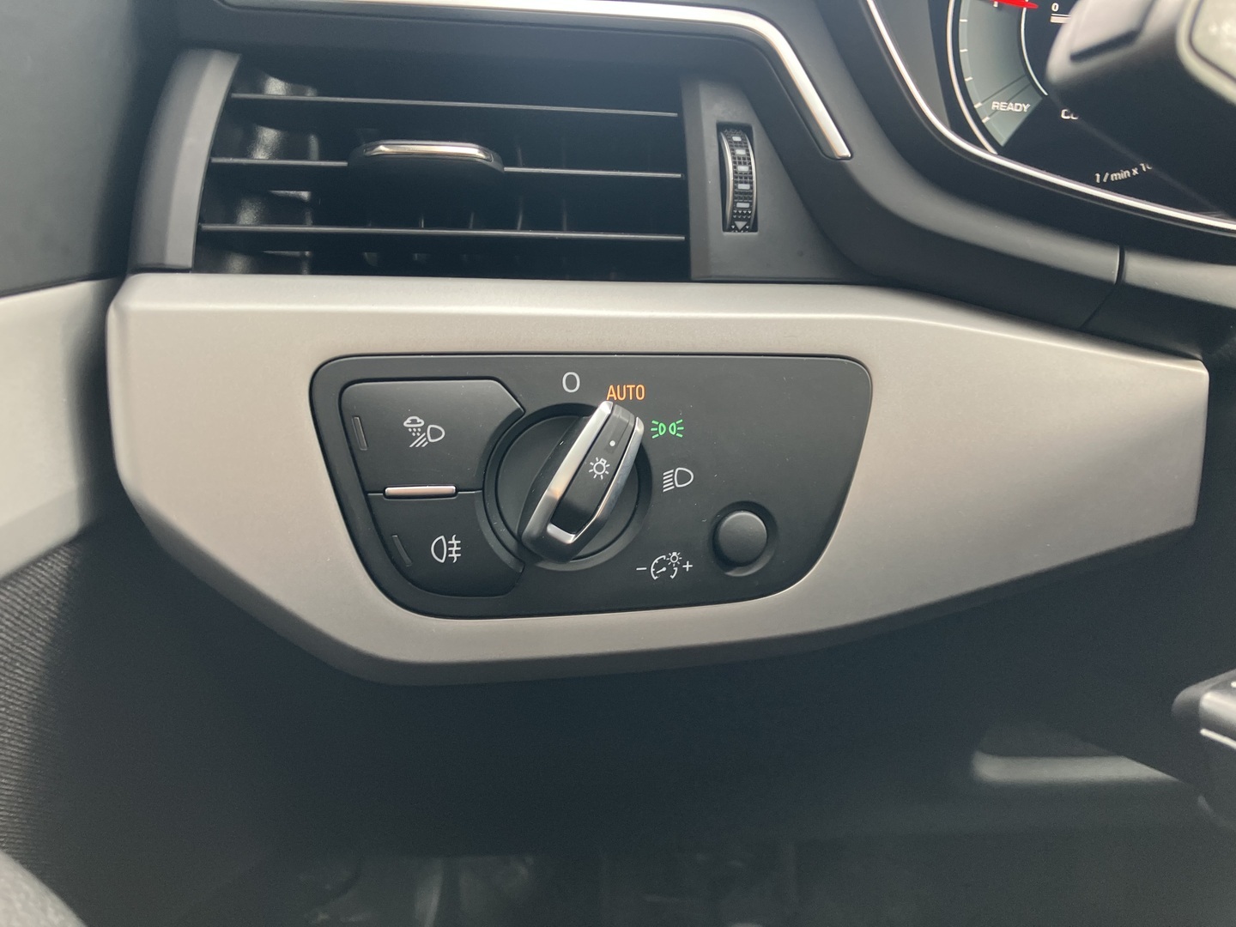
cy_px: 464
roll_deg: -2.7
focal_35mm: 28
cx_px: 618
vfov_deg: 49.7
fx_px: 1000
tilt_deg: -18.4
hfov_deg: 63.4
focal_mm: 3.99
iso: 80
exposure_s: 1/107
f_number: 1.8
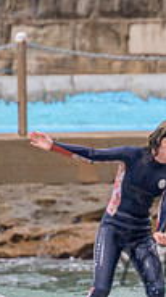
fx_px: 22141
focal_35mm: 2819
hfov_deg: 0.4
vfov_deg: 0.8
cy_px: 228
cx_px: 252
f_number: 11
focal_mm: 800
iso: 1800
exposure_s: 1/1250
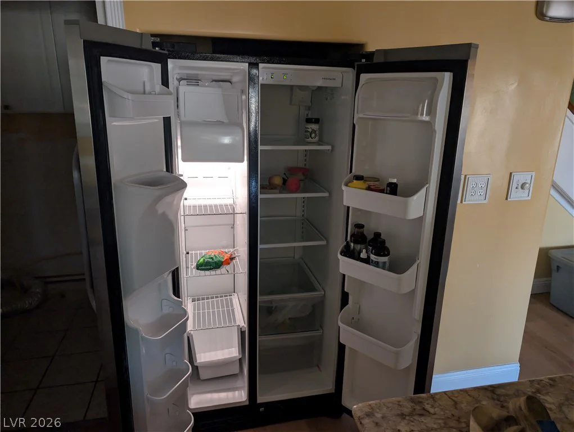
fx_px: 398
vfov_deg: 56.9
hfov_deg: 71.5
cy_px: 216
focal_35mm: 24
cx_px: 287
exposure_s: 1/120
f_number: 1.68
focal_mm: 6.9
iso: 335
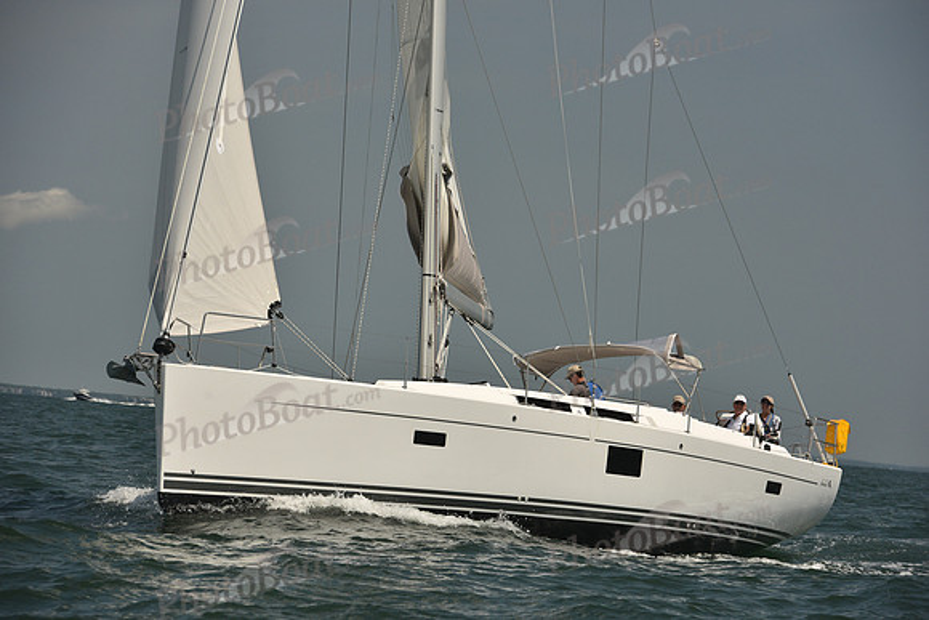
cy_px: 310
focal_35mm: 170
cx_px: 464
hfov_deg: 12.1
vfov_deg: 8.1
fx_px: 4388
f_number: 8
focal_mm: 170
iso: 320
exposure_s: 1/1000
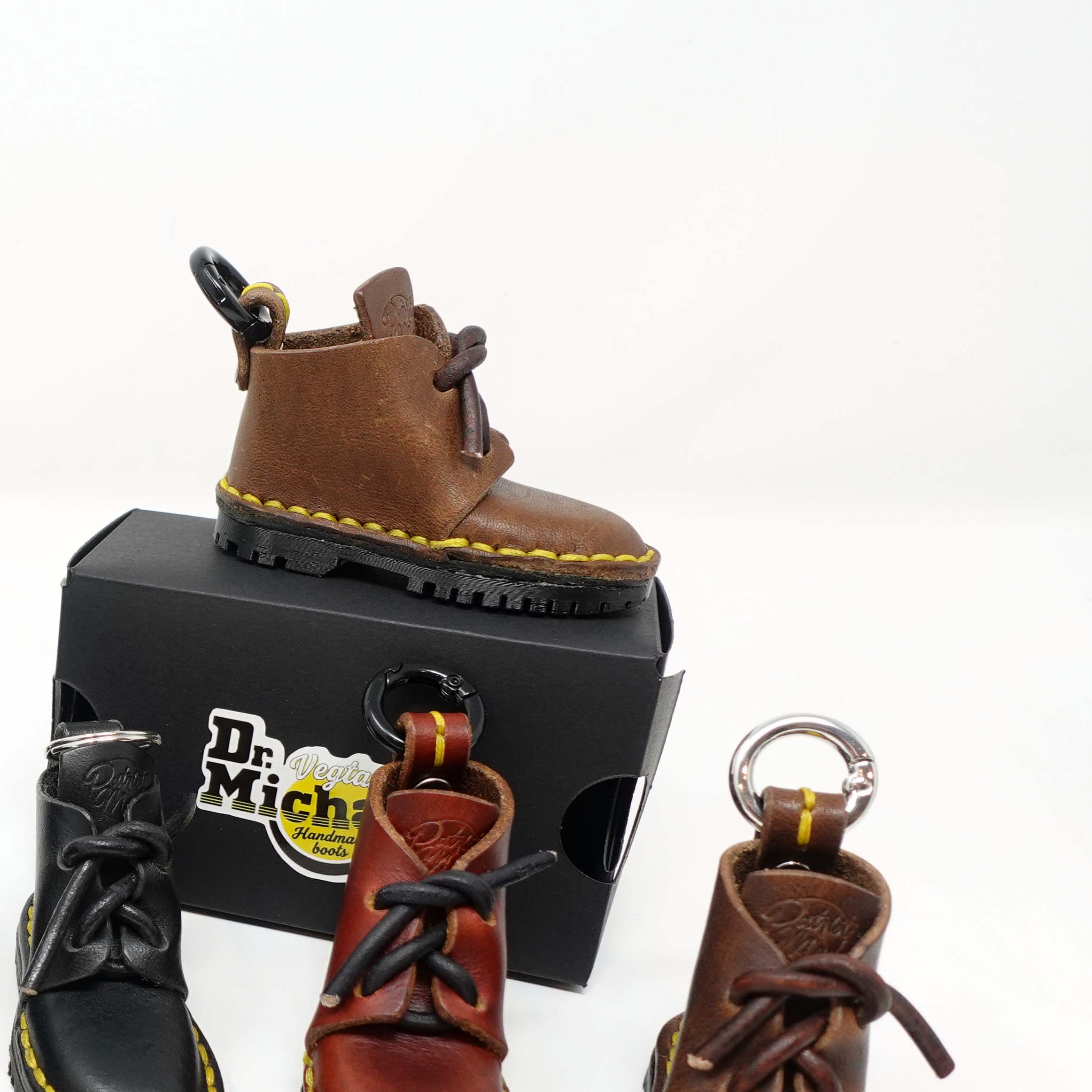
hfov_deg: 30.7
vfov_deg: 34.7
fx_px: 1713
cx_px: -172
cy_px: 810
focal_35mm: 48
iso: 200
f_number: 3.5
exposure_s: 1/50
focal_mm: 9.4
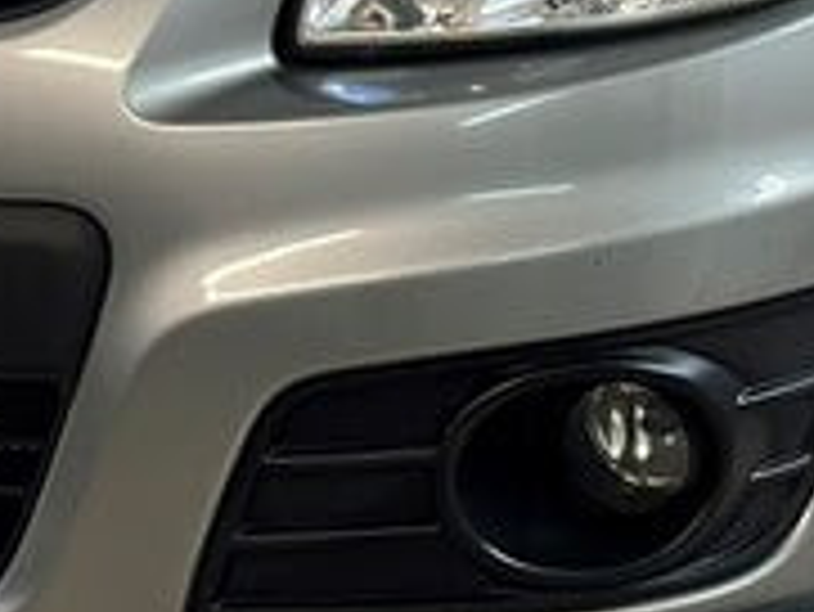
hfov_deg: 8.3
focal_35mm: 239
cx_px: 409
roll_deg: +0.6
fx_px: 5624
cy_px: -376
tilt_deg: -9.1
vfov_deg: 6.1
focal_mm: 6.86
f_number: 1.78
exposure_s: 1/100
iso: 80
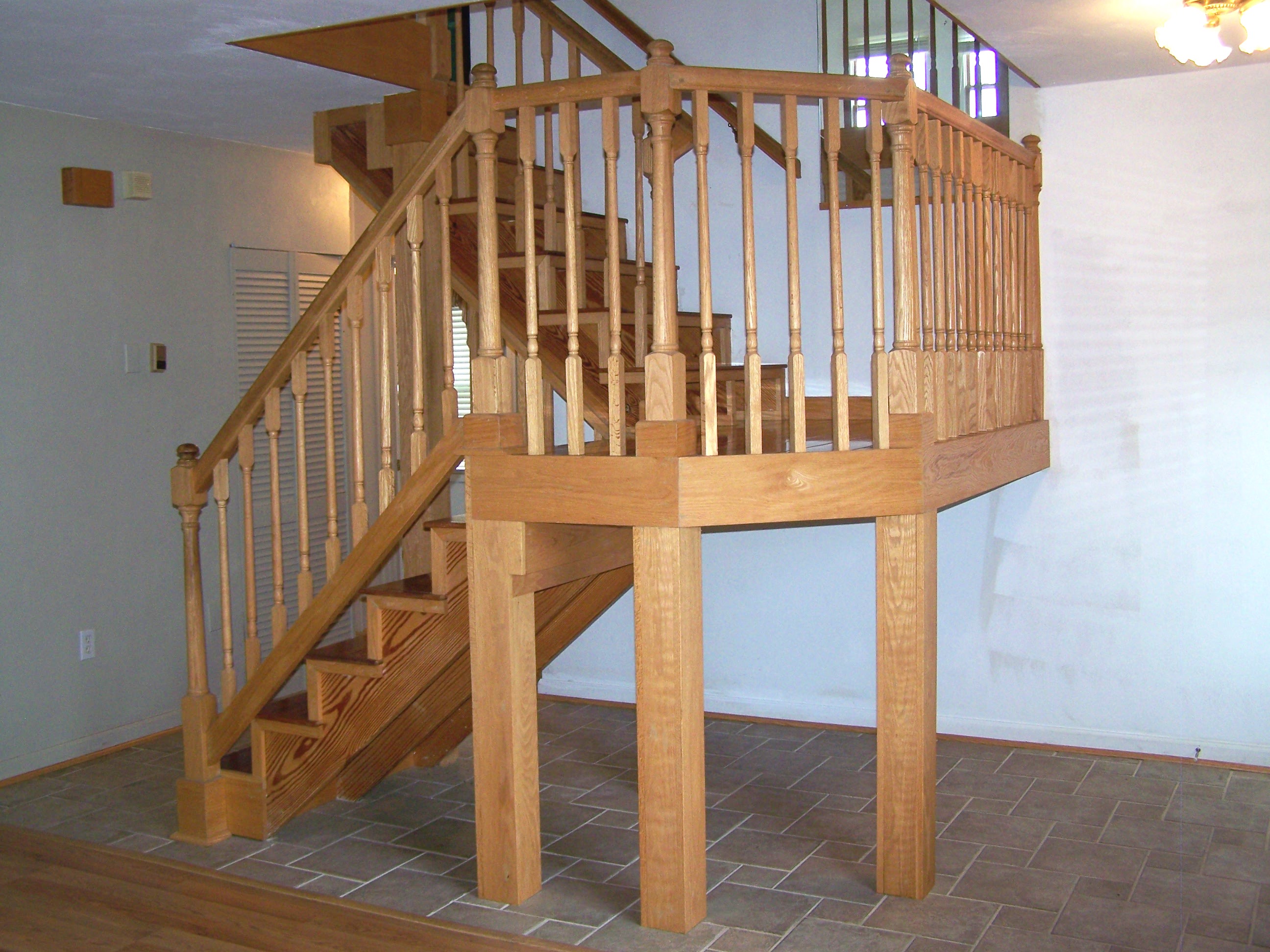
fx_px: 1394
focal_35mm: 38
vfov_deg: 37.7
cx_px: 635
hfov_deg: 49.0
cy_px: 476
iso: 80
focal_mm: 6.3
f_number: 2.8
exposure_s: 1/60
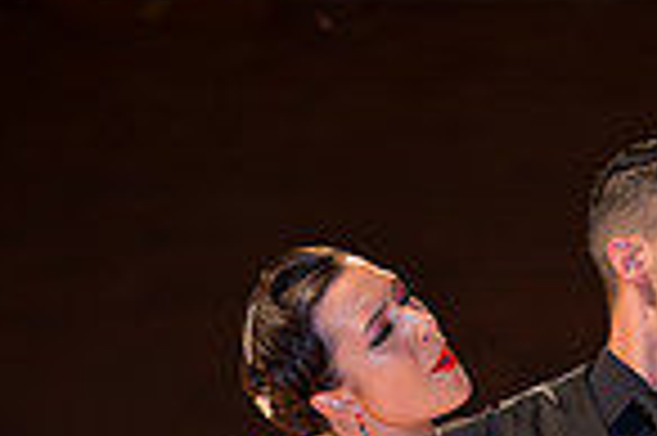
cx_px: 628
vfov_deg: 3.3
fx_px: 7602
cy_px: 980
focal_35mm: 417
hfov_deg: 4.9
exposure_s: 1/250
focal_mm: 135
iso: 800
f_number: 2.8
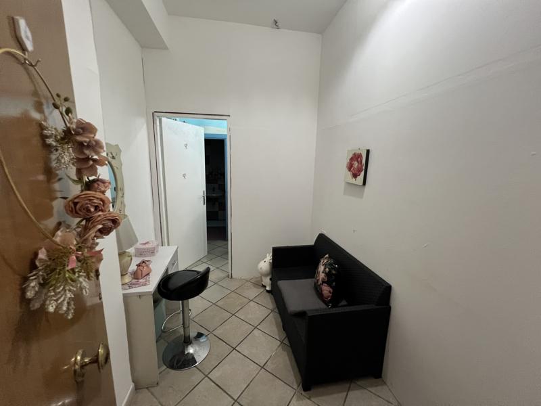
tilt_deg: -10.1
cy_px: 203
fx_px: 203
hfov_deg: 106.2
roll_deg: -1.8
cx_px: 270
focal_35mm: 13
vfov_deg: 89.9
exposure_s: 1/50
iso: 250
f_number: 1.8
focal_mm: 1.57
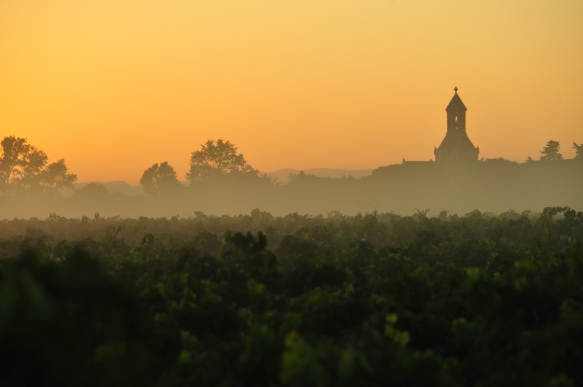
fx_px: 4852
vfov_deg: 4.6
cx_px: 292
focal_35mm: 300
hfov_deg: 6.9
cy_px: 194
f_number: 8
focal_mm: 200
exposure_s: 1/200
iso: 320
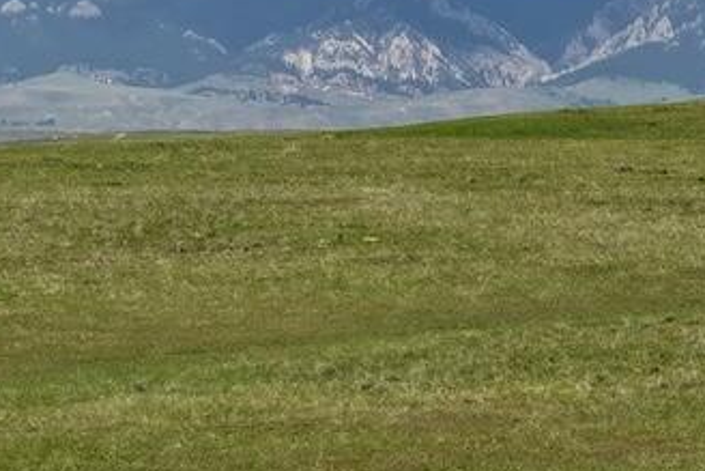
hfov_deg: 7.7
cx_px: 886
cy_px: 213
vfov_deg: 5.2
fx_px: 5211
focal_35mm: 266
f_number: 2.8
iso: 100
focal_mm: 19.35
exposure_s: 1/1600
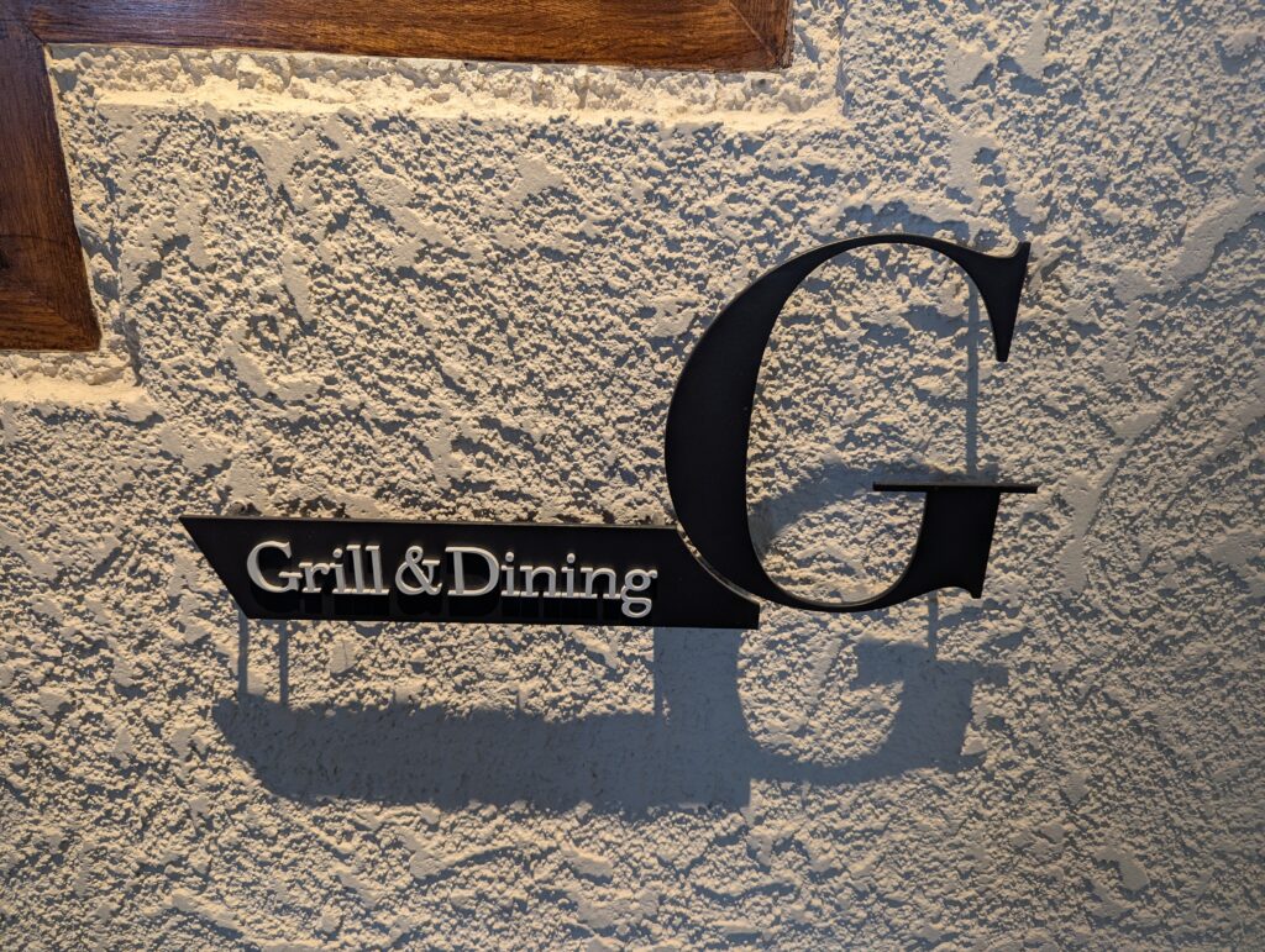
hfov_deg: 71.5
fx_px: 878
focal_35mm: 24
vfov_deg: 56.9
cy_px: 476
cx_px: 632
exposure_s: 1/50
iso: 200
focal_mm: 6.81
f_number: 1.85
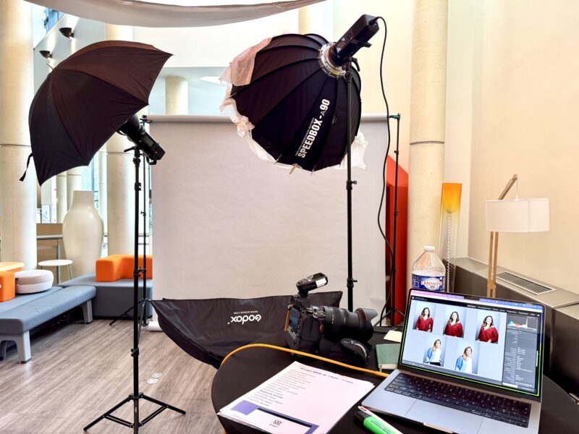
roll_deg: -0.8
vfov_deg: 56.8
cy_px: 217
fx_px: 401
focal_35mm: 24
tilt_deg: -1.6
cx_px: 290
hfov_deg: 71.6
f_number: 1.78
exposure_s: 1/100
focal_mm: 6.76
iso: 160
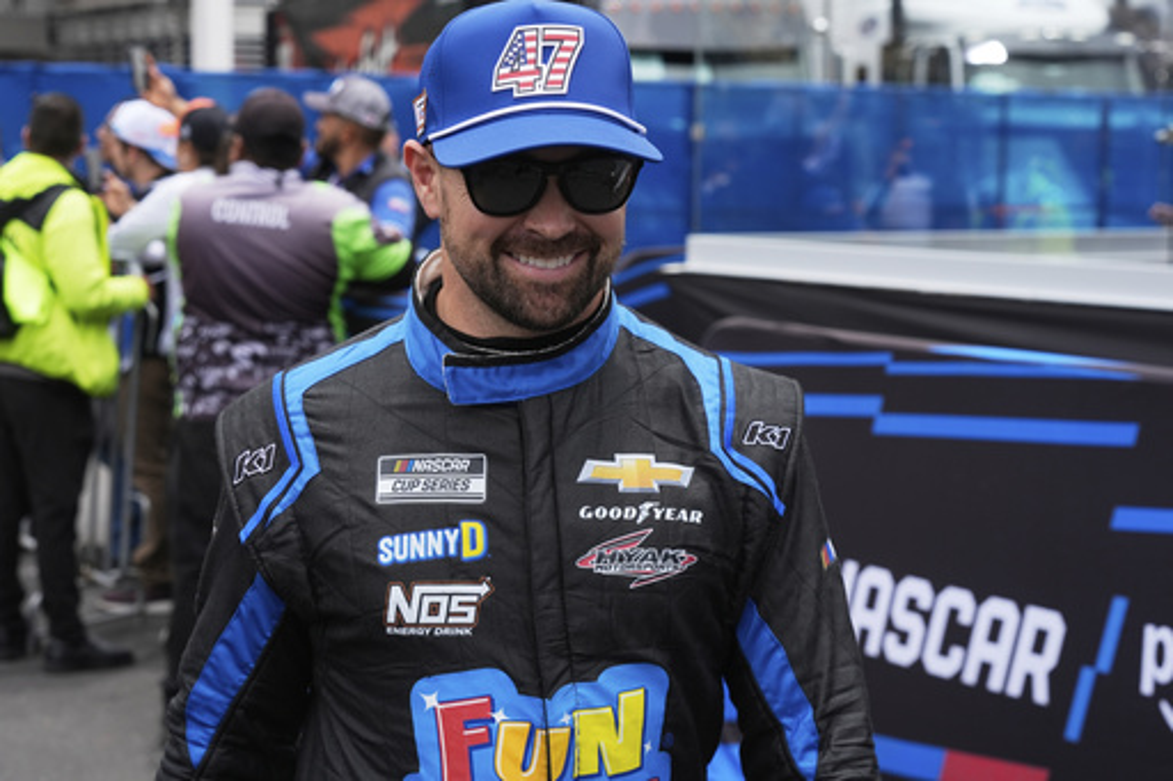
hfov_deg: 28.9
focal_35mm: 70
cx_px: 586
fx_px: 2280
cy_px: 390
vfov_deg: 19.4
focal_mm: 70
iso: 400
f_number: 6.3
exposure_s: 1/1000
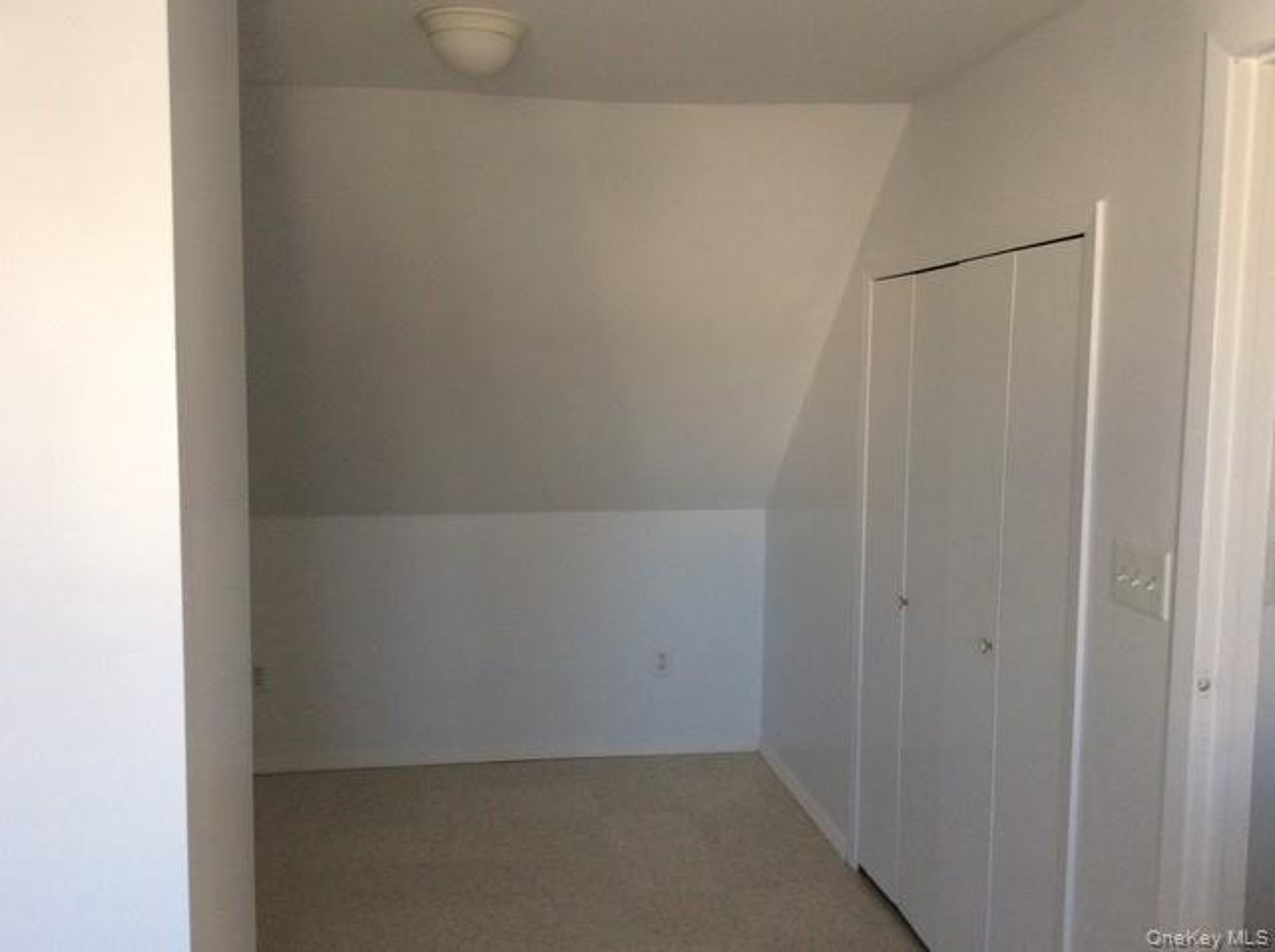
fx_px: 1177
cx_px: 638
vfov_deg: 44.1
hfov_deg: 56.9
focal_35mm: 32
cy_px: 476
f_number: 2.4
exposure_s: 1/40
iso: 40
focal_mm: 3.3
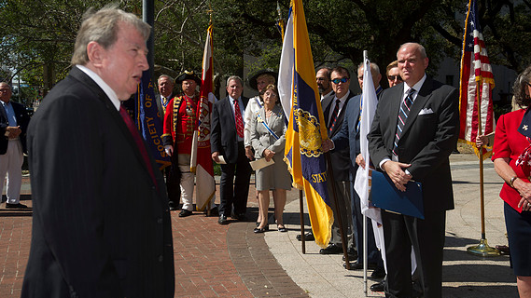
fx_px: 676
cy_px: 134
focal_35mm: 48
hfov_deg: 42.9
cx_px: 262
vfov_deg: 24.9
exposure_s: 1/320
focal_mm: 45
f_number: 8
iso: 200
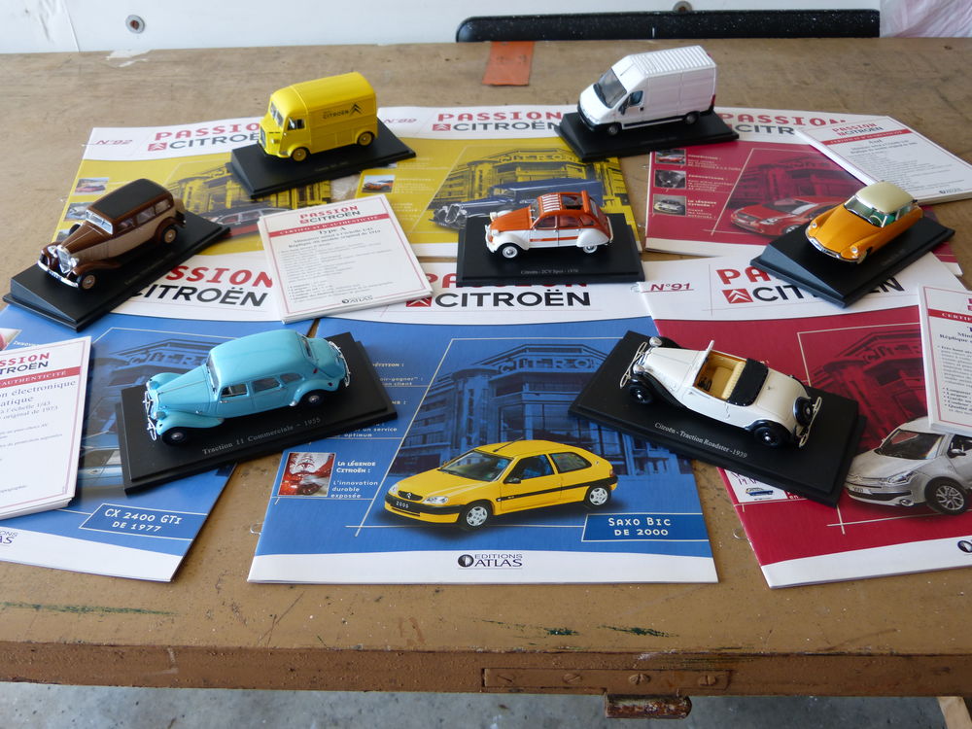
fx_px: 899
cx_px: 486
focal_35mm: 32
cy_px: 364
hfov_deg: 56.8
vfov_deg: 44.2
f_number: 3
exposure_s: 1/80
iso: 100
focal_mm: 5.4
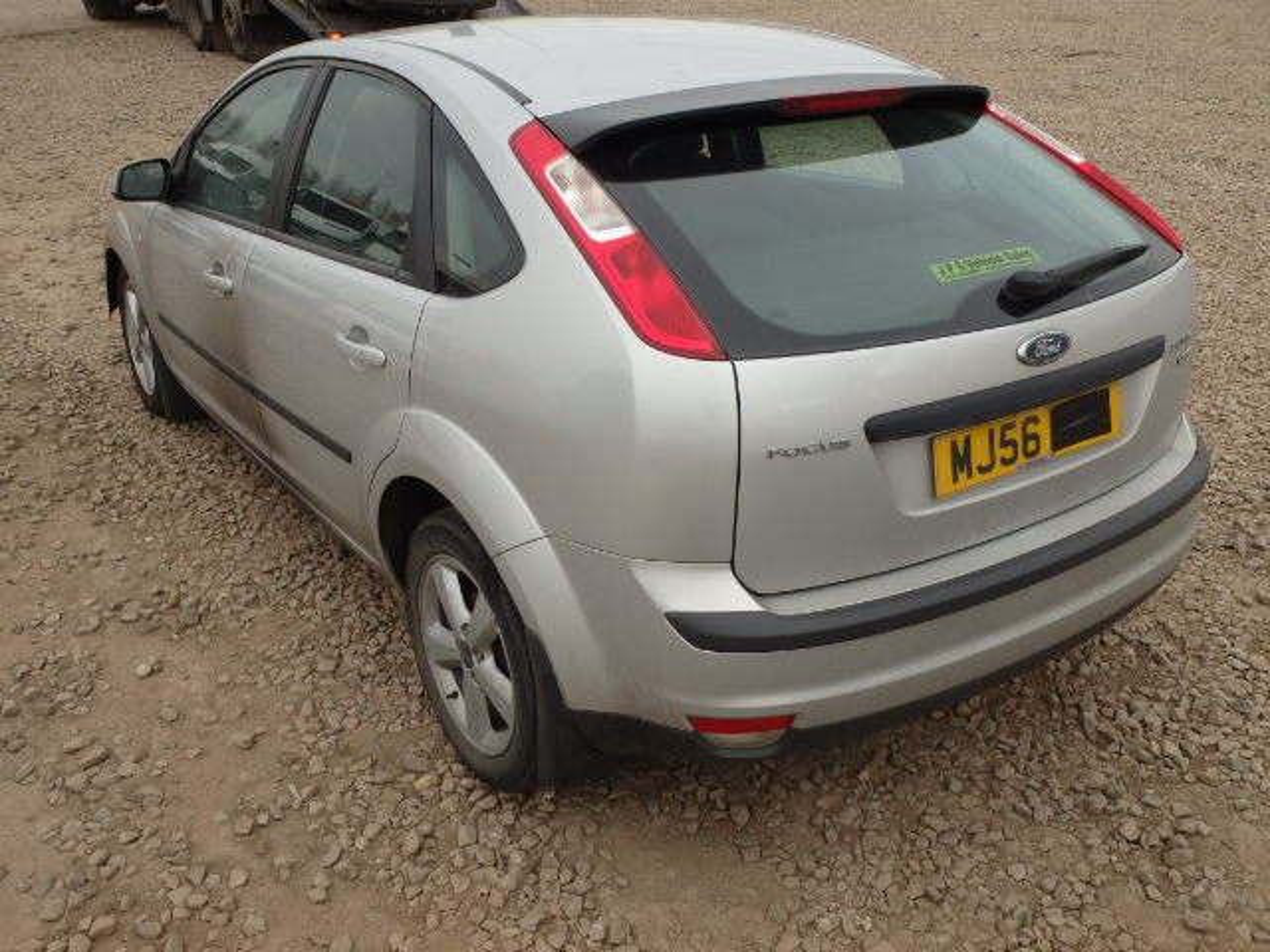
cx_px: 635
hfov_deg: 54.0
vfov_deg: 41.8
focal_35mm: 34
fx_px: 1247
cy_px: 476
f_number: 4.4
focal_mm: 6.1
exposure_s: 1/320
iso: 125
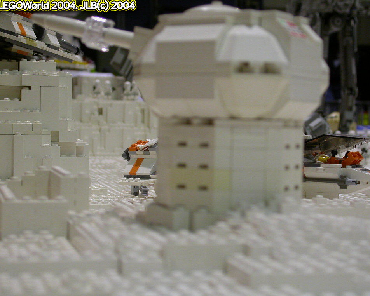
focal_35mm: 84
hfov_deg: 22.7
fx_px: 920
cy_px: 148
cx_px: 193
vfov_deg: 18.3
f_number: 3.5
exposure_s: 1/17.5
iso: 100
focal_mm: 16.7
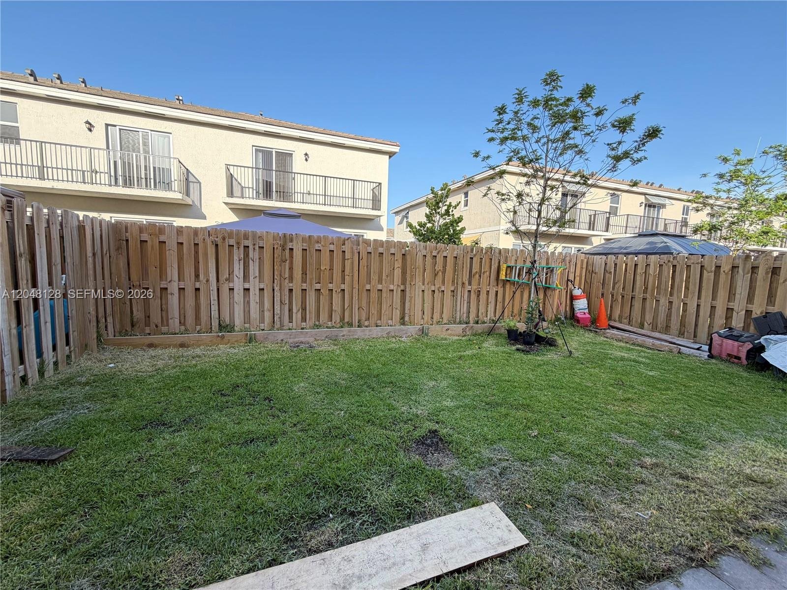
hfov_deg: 102.1
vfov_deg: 85.7
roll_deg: -1.5
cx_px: 394
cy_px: 295
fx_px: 318
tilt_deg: -5.8
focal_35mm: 14
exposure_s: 1/167
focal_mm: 2.22
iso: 64
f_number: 2.2
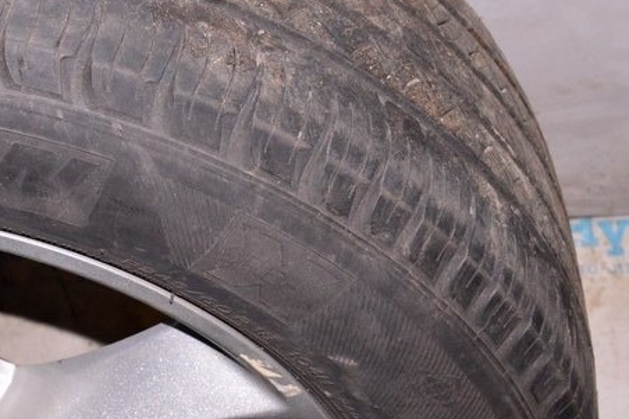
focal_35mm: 78
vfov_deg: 16.9
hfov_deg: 24.6
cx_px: -19
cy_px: -34
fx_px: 1365
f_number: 8
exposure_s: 1/200
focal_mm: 23
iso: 1600
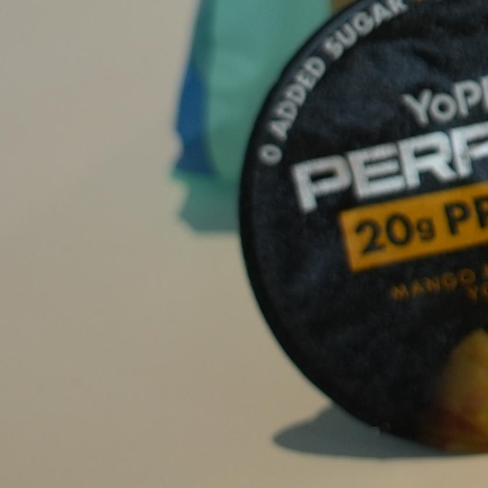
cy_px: -417
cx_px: 1346
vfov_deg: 9.8
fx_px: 2695
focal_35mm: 169
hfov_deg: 8.9
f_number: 4
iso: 400
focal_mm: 33
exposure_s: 1/160
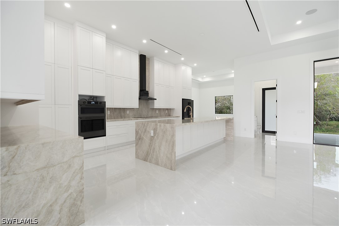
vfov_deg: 77.3
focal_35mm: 15
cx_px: 170
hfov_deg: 100.4
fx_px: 141
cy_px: 113
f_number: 4
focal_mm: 10
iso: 160
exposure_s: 1/12
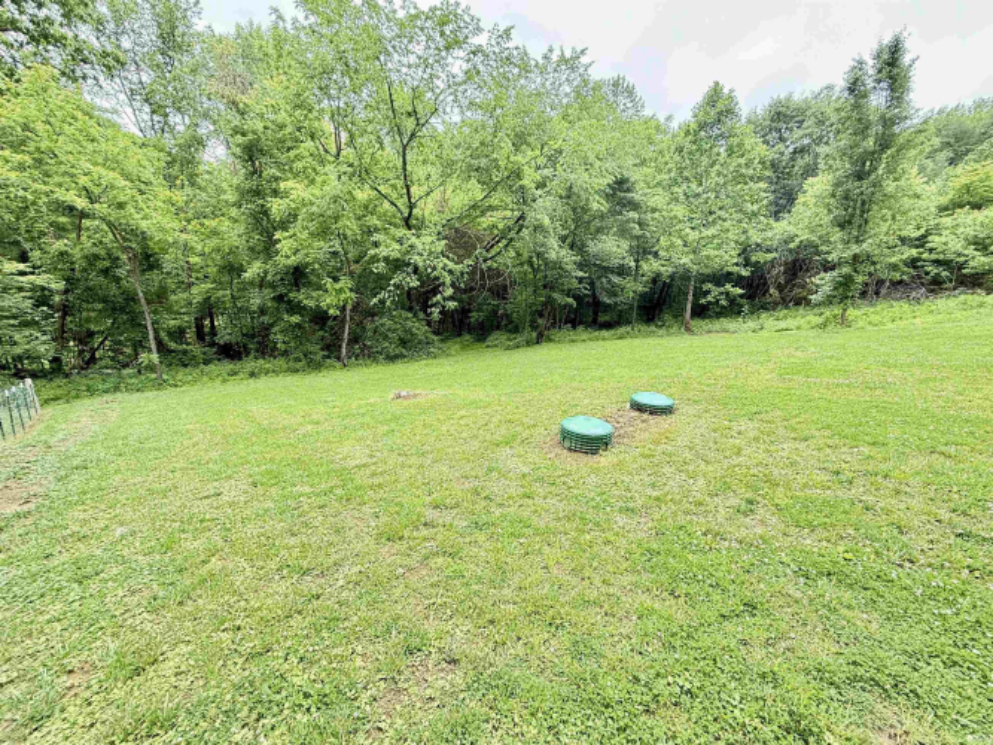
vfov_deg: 85.7
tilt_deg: -11.9
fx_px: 402
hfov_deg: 102.1
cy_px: 372
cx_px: 496
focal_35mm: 14
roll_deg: -1.1
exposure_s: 1/143
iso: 64
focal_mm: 2.22
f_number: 2.2
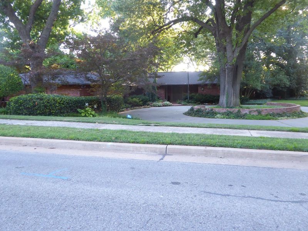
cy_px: 116
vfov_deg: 48.2
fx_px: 258
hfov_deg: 61.7
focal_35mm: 29
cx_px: 154
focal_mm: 5
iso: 320
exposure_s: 1/60
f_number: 3.5
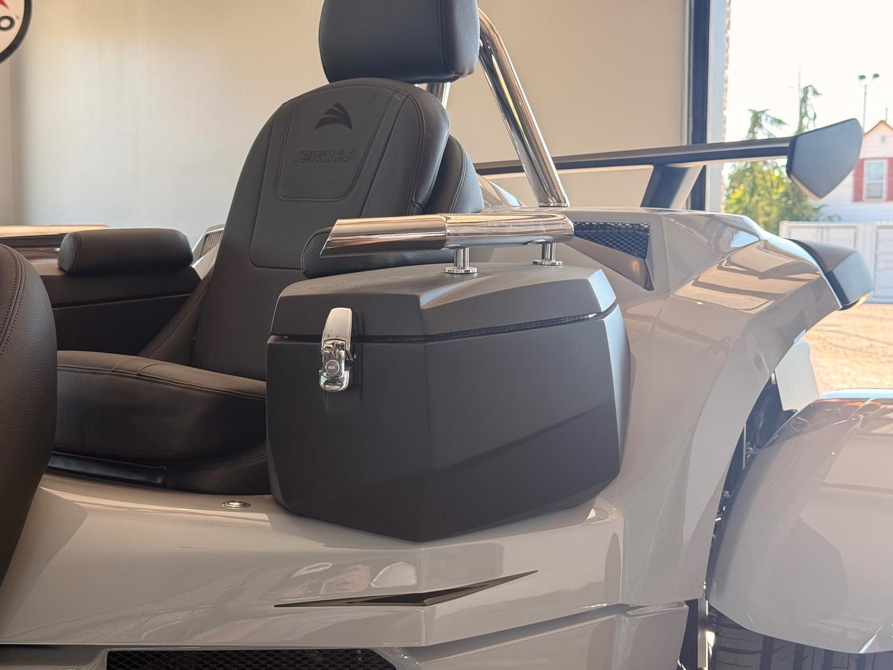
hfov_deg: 39.7
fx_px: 1238
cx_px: 446
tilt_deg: -3.3
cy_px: 335
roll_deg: -0.3
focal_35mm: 48
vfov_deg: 30.3
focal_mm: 6.76
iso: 50
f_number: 1.78
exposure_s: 1/121
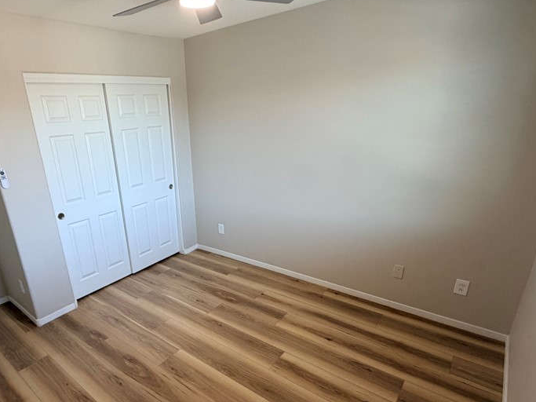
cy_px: 239
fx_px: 325
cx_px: 206
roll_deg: +4.1
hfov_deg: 77.8
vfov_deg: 62.9
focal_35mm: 21
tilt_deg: -23.1
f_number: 2.2
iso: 250
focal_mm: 2.22
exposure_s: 1/121
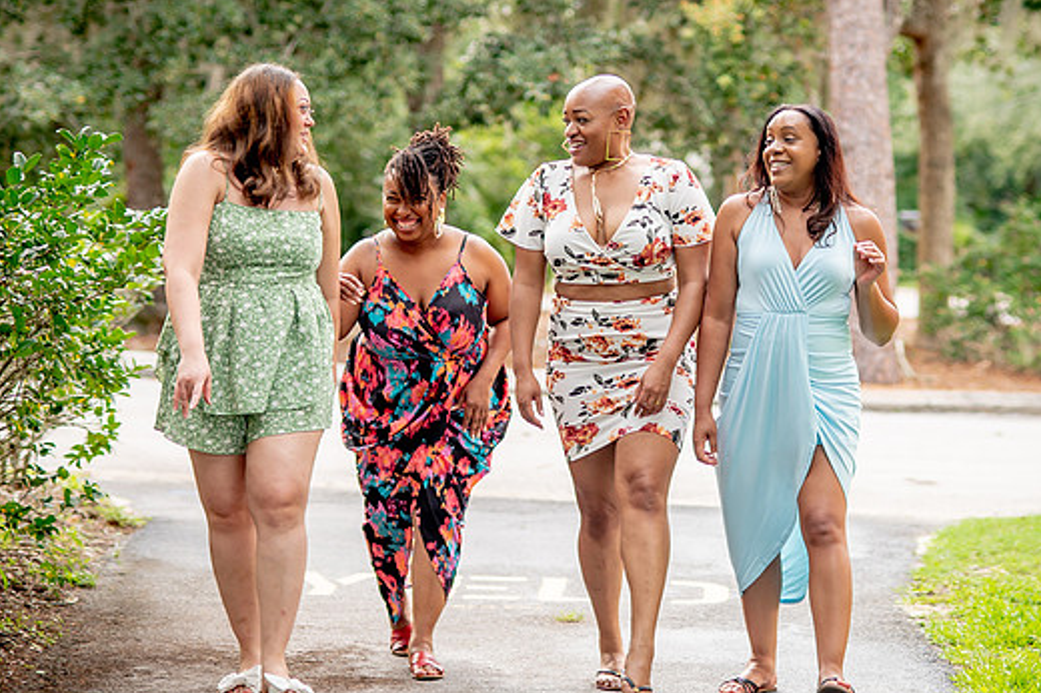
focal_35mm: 121
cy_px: 299
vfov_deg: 11.3
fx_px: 3497
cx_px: 637
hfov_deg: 16.9
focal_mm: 85
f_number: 2.8
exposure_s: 1/250
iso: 100
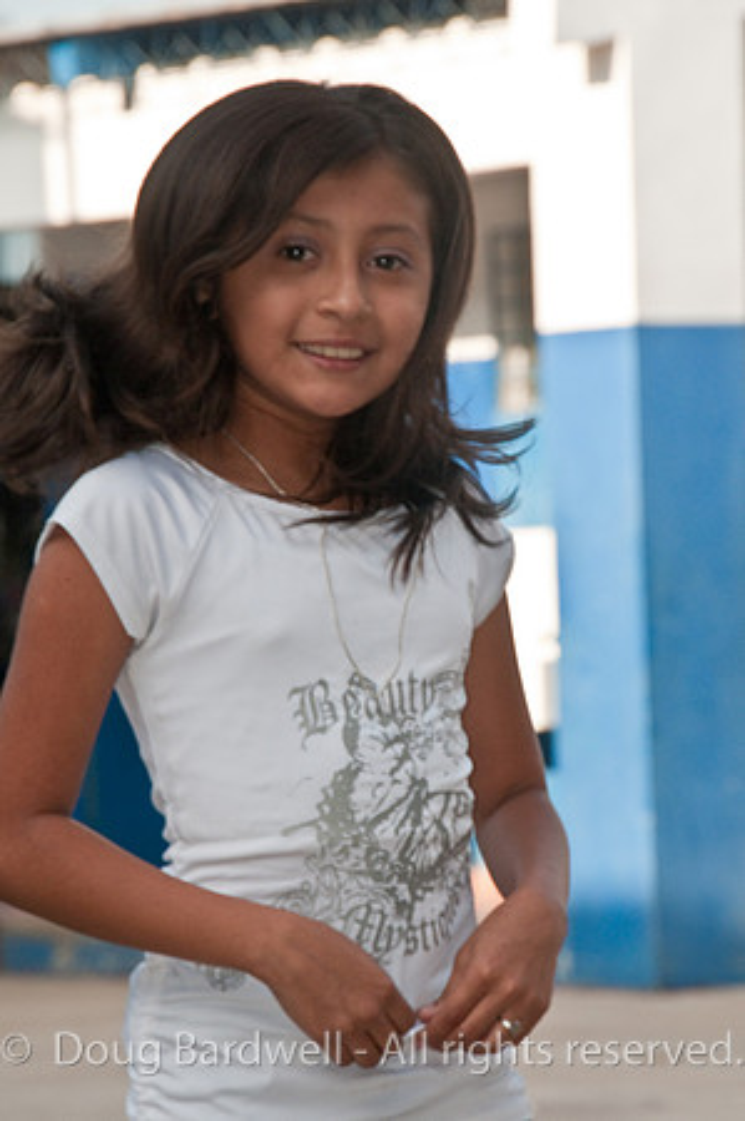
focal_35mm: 255
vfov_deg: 8.1
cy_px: 560
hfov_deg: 5.4
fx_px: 7933
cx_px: 372
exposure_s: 1/250
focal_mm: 170
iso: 800
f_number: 11
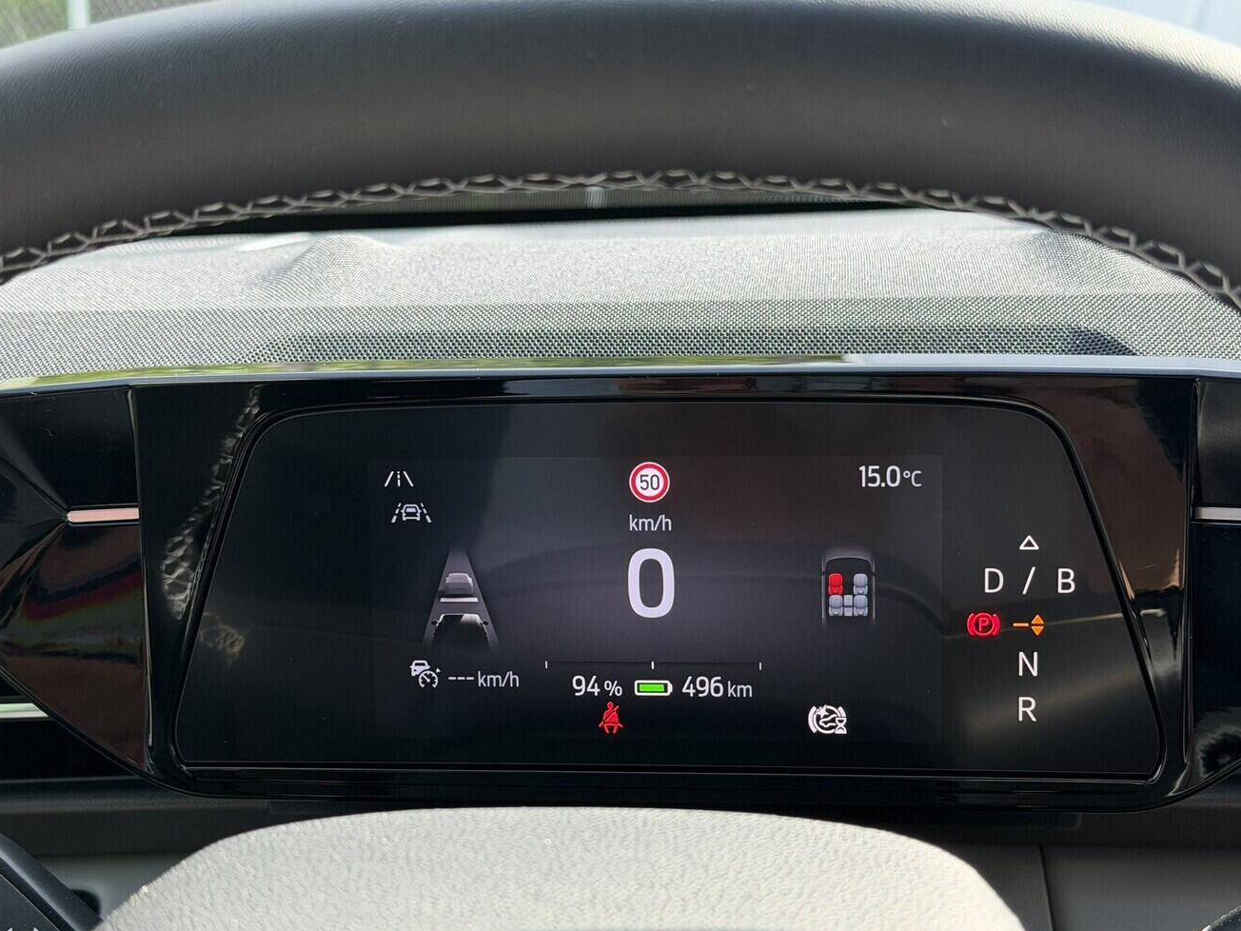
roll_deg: +0.5
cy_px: 499
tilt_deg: -13.9
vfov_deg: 27.5
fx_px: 1900
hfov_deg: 36.2
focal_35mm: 53
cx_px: 651
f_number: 1.78
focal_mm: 6.76
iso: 64
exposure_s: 1/375
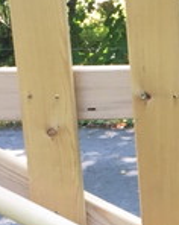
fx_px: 1221
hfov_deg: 8.1
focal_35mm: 184
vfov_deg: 10.1
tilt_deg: -24.9
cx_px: 326
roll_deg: -0.1
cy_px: 357
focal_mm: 4.15
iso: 50
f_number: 2.2
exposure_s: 1/100
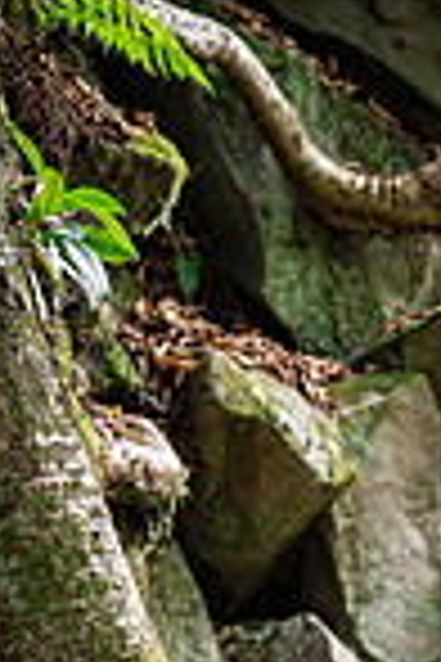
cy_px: 703
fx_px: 3950
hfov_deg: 6.3
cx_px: 612
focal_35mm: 215
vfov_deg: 9.5
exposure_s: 1/125
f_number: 2.8
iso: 2000
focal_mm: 70
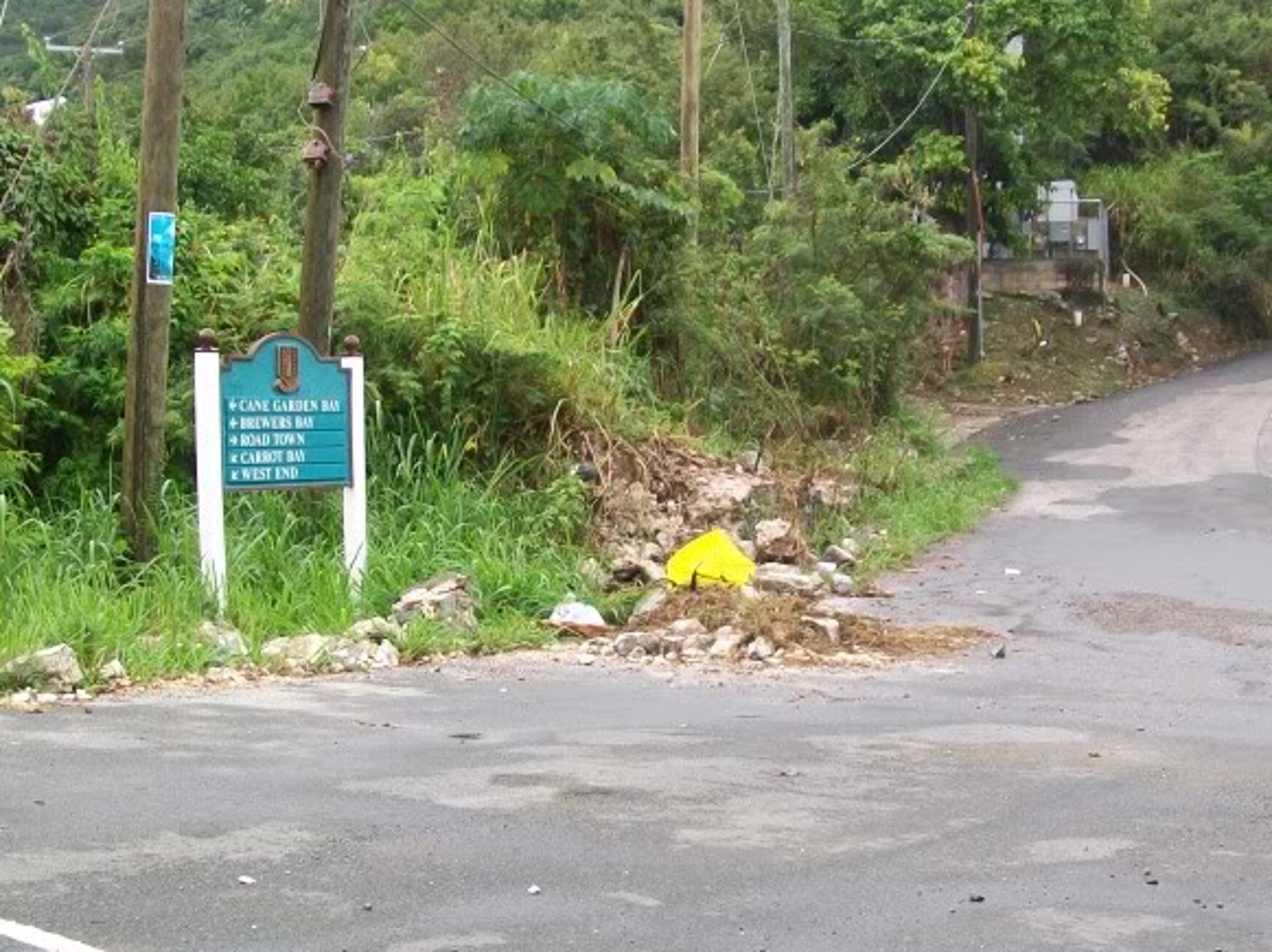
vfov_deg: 23.6
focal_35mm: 62
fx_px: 2277
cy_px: 554
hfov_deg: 31.2
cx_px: 615
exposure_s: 1/80
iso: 64
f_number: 3
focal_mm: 7.6
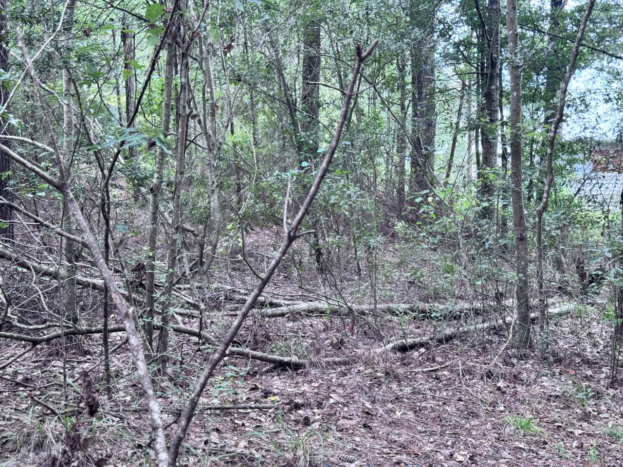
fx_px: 864
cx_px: 312
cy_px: 234
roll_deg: +0.2
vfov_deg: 30.3
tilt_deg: -5.8
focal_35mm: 48
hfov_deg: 39.7
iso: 100
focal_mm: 6.76
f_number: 1.78
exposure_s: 1/108
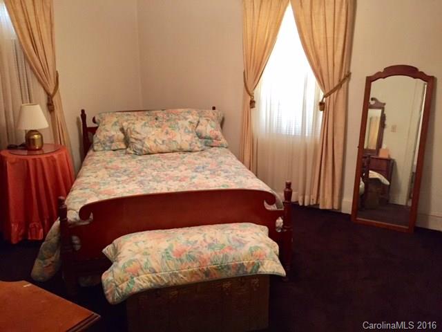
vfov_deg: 48.2
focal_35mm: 29
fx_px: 370
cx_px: 221
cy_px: 166
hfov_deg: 61.7
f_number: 2.2
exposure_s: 1/30
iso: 250
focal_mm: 4.15
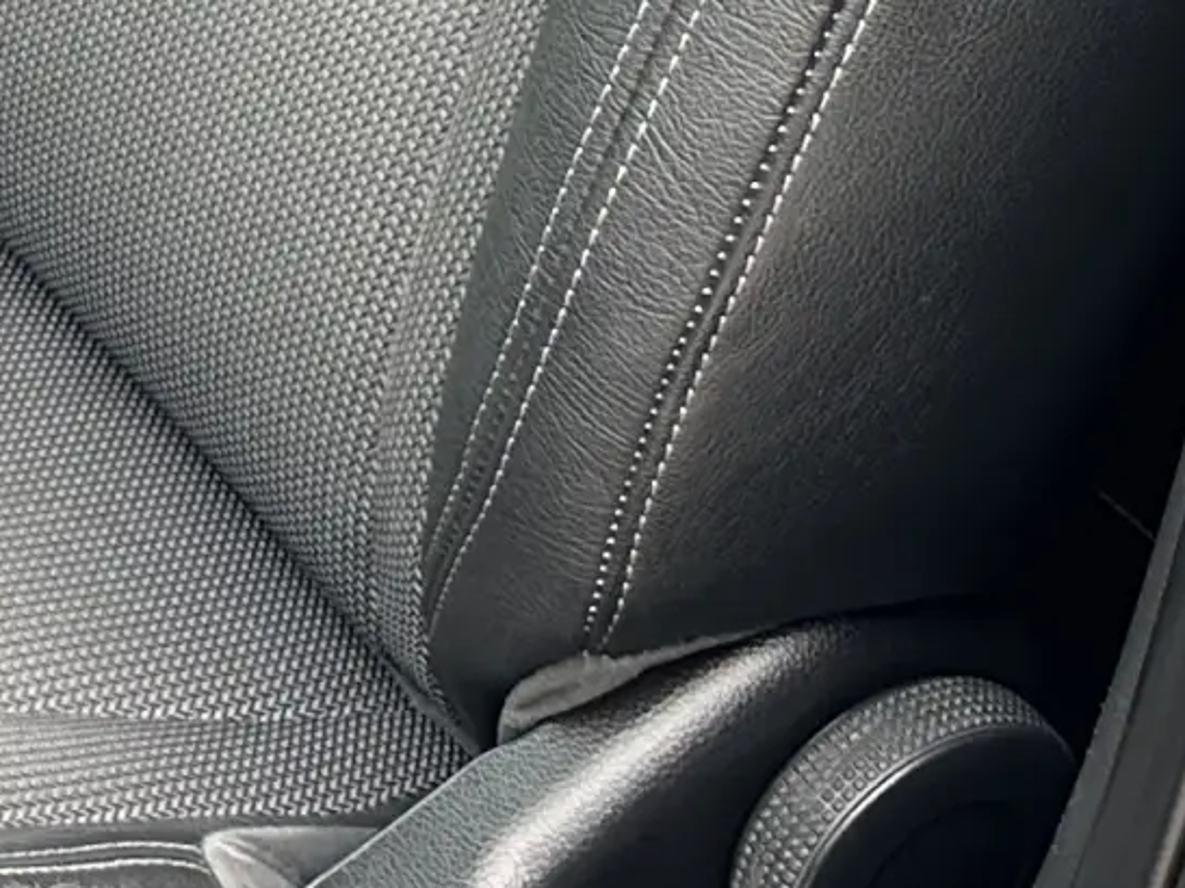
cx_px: -644
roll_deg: +0.7
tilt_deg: -22.9
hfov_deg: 14.2
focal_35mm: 129
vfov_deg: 10.8
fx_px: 4415
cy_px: -680
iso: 160
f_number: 1.78
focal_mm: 6.86
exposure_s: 1/121
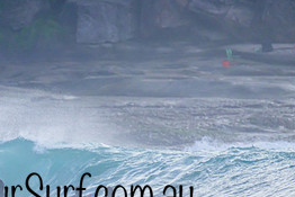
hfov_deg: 1.2
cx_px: 74
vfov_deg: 0.8
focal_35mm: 1774
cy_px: 181
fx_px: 14544
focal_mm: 800
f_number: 11
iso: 1100
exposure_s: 1/2000
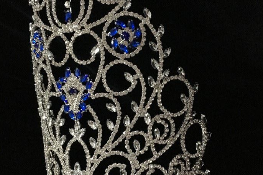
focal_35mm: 41
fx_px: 300
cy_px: 98
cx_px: 131
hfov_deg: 47.4
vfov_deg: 32.6
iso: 320
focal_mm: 4.15
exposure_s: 1/17
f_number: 2.2
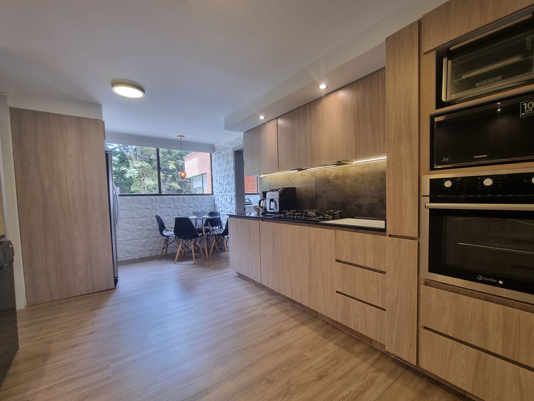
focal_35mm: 14
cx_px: 283
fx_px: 216
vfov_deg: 85.7
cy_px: 203
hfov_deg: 101.9
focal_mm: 2.2
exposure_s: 1/53
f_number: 2.2
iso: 125
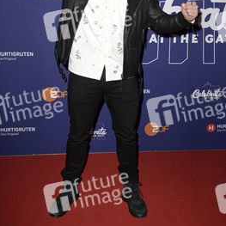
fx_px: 362
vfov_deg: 34.2
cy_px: 64
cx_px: 113
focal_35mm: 49
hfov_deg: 34.7
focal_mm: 38
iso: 400
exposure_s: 1/250
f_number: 6.3
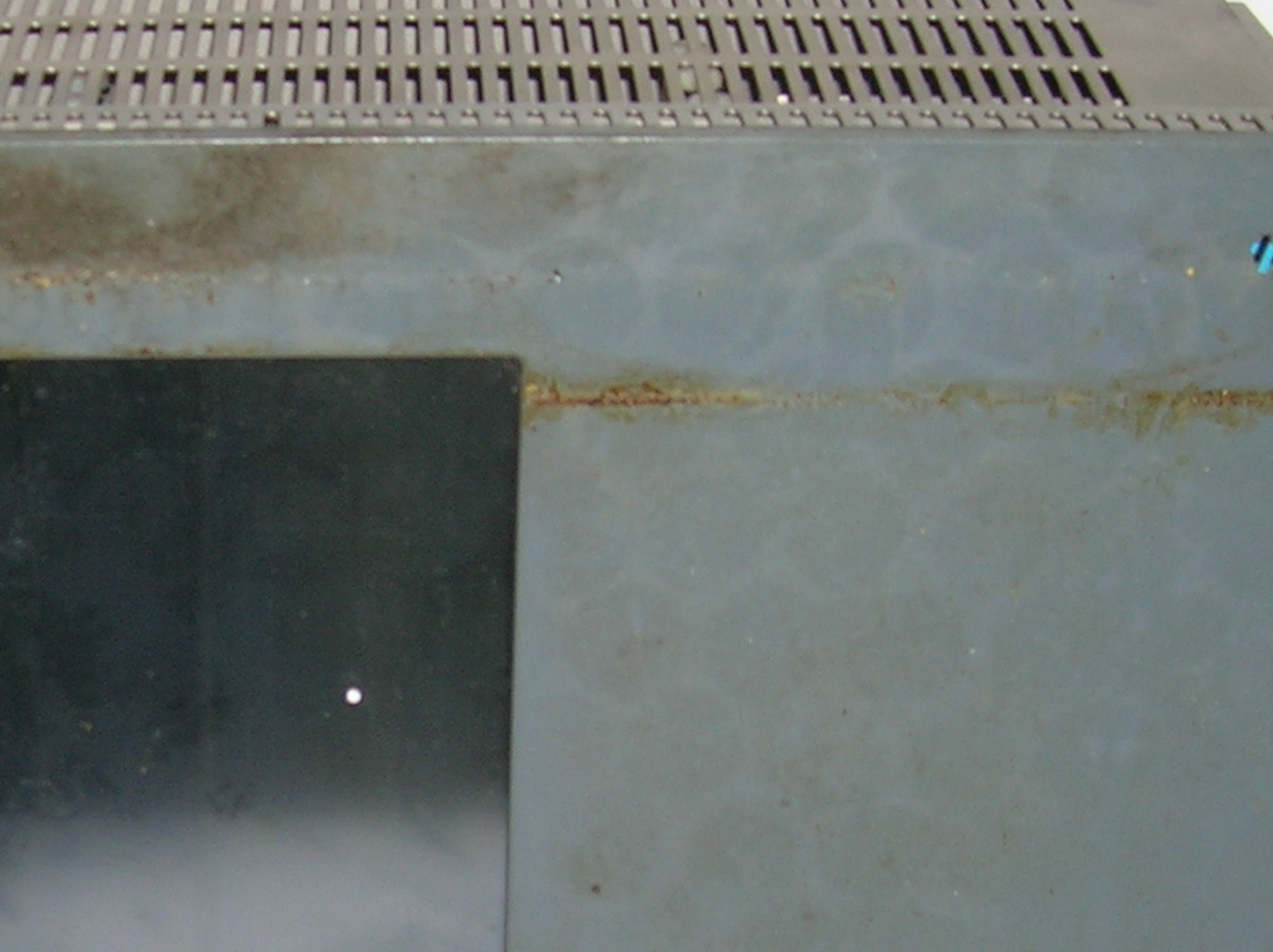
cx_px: 348
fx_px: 3050
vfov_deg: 17.6
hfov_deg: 23.4
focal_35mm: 83
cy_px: 722
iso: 50
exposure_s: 1/60.1
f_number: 2.9
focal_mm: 5.7
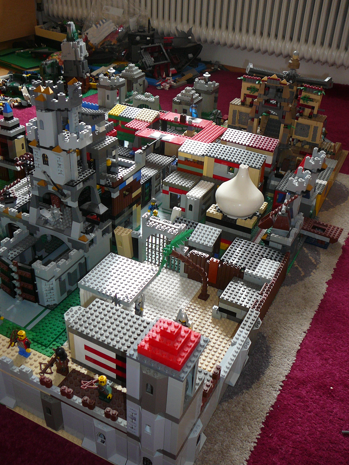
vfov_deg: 51.3
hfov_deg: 39.7
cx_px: 174
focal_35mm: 36
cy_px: 237
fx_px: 484
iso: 100
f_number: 2.8
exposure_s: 1/30
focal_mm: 5.2
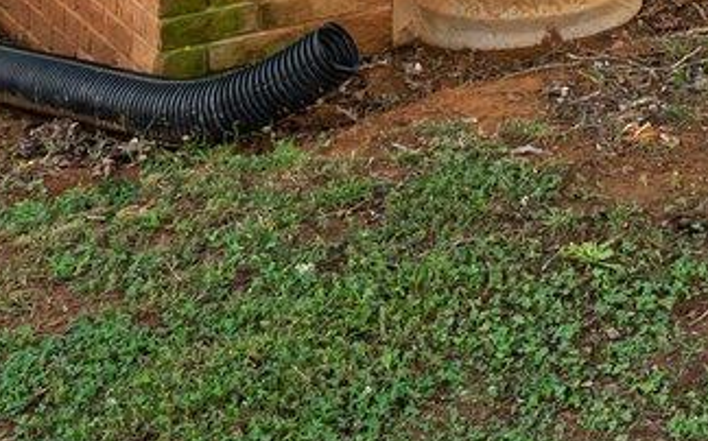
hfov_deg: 14.6
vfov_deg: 8.7
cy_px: -804
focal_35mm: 129
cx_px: 1197
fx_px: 2487
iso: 200
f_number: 7.1
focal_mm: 20
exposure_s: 1/100
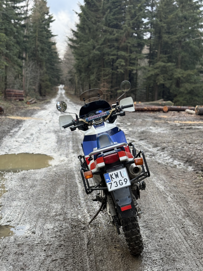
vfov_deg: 39.7
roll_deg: -2.3
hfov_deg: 30.3
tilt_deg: -6.0
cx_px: 102
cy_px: 136
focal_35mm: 48
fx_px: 375
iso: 80
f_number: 1.78
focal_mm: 6.76
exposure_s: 1/289
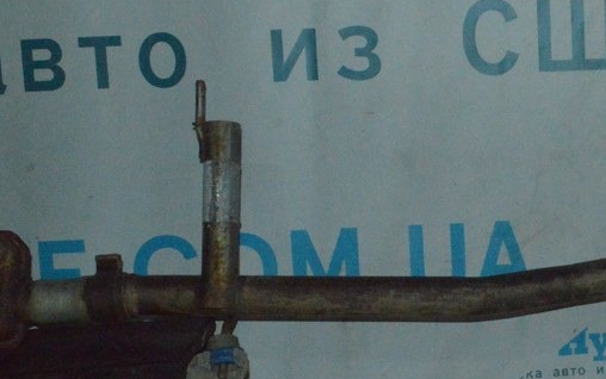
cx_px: 554
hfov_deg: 25.0
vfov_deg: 16.3
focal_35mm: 80
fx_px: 1322
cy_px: 269
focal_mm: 26
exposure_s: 1/200
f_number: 16
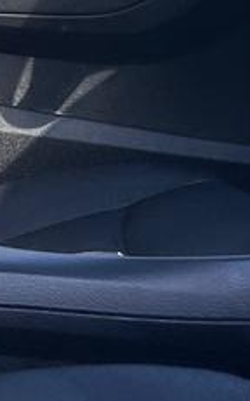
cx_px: 174
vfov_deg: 13.0
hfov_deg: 8.5
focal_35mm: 153
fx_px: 1671
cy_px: -196
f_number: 1.5
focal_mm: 5.7
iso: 50
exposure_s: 1/578
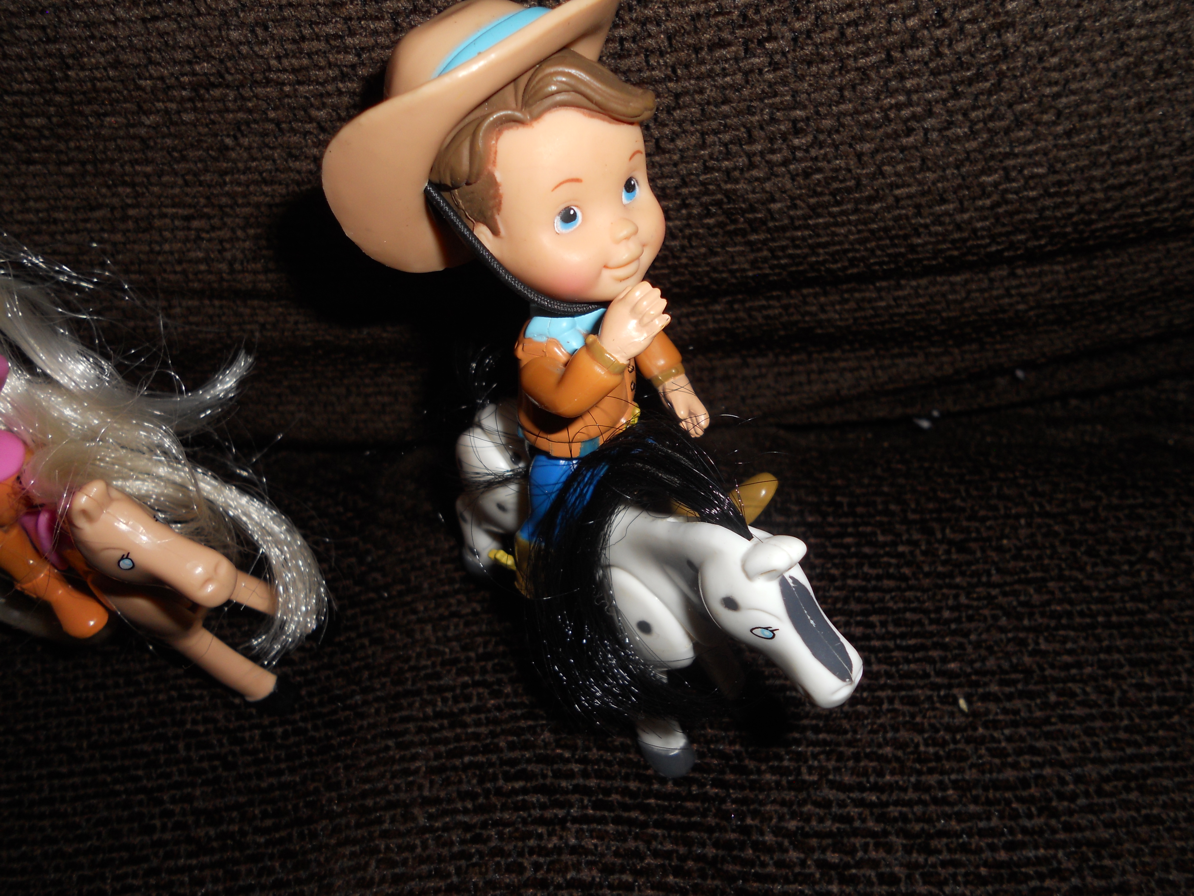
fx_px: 1104
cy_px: 448
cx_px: 597
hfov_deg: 56.8
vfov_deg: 44.2
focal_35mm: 32
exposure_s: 1/25
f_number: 8.8
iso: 80
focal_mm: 5.8
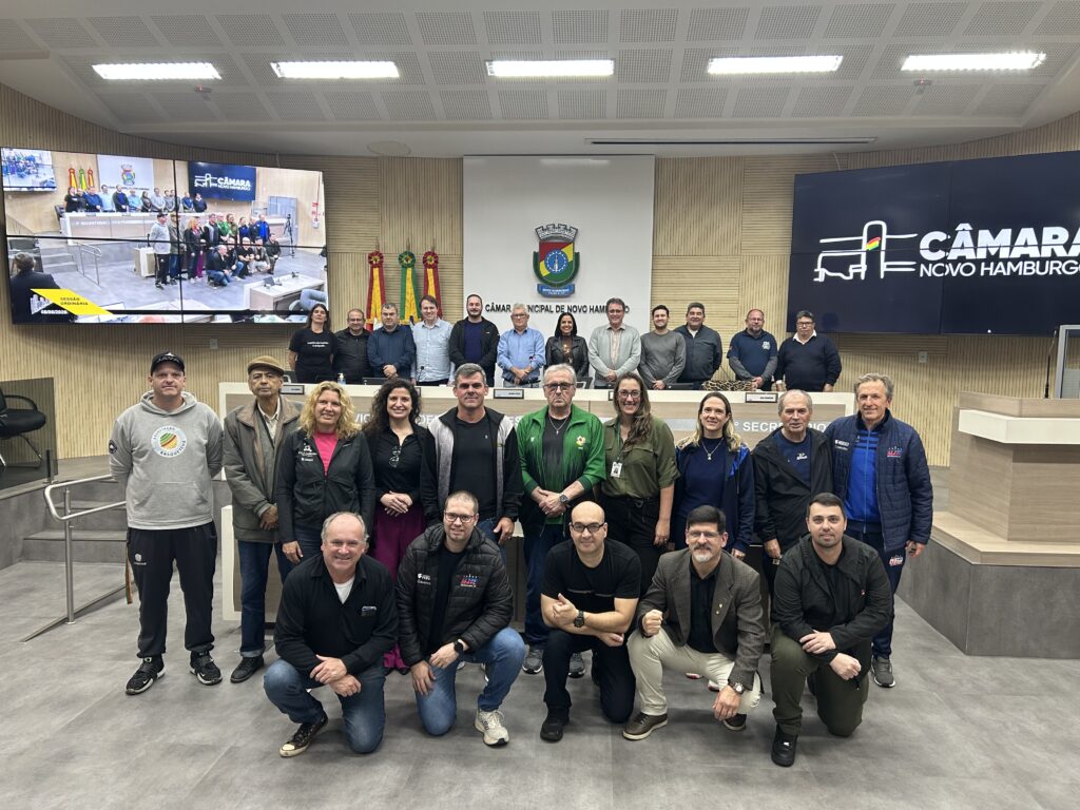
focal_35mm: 26
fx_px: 811
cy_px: 405
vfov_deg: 53.1
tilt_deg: -6.8
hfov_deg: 67.3
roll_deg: -0.6
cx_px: 540
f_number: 1.5
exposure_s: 1/60
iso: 125
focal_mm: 5.7
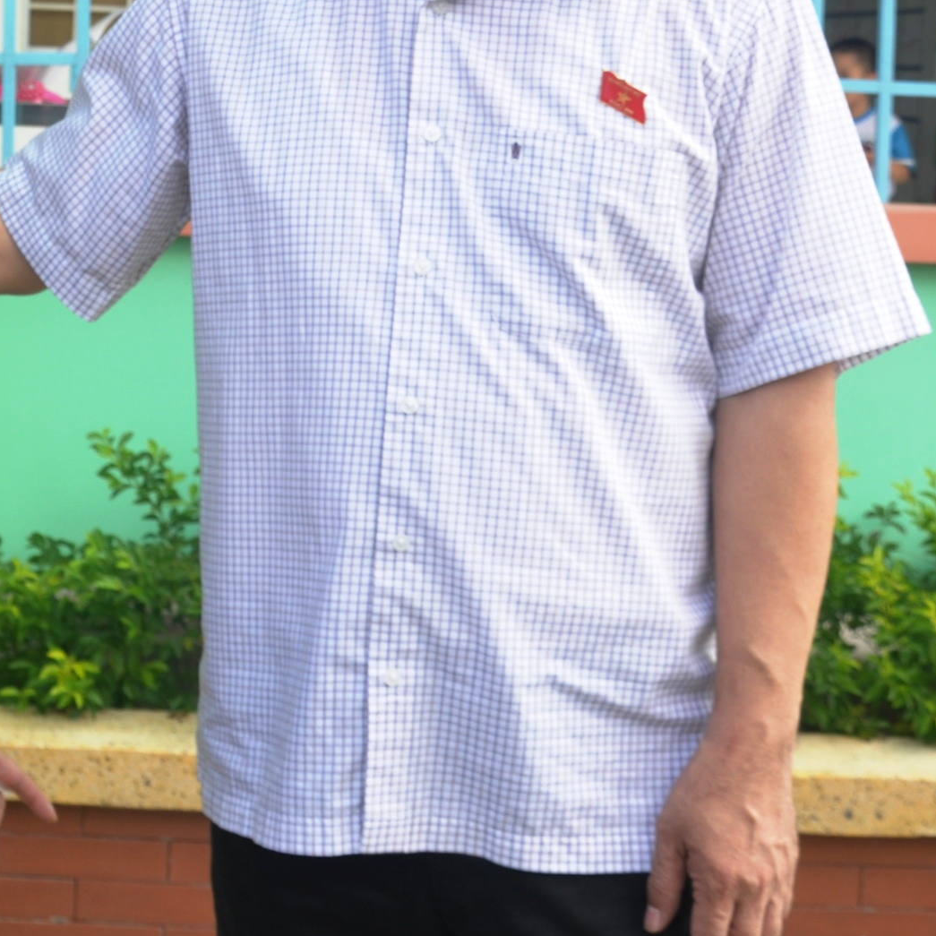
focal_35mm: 82
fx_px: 2518
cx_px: 32
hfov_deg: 20.5
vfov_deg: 20.7
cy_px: 139
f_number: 7.1
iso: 200
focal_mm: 21
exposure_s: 1/200
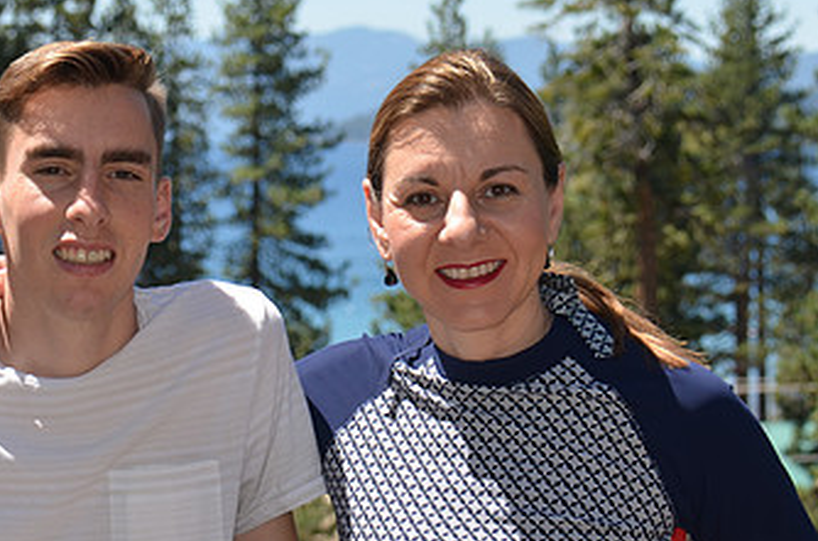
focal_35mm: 146
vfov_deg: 9.3
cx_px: 274
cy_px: 220
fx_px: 3310
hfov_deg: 14.1
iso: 100
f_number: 6.3
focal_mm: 56
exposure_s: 1/250
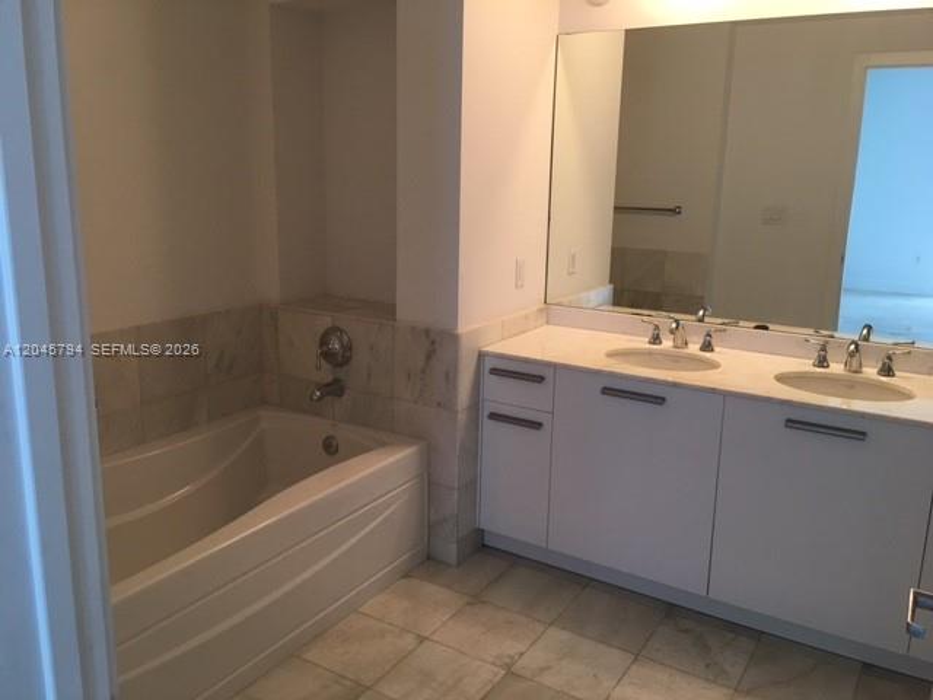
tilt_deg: -10.4
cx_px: 466
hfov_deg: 61.7
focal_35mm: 29
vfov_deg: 48.2
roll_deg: -0.6
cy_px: 350
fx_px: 782
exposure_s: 1/30
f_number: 2.2
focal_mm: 4.15
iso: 32
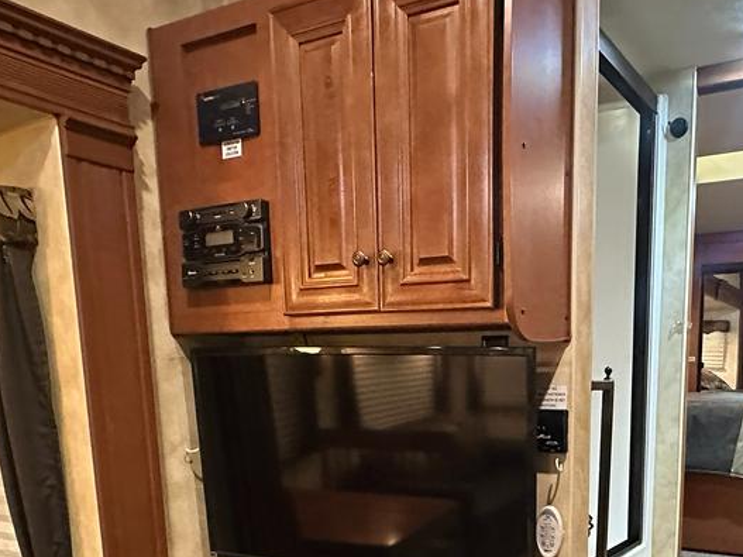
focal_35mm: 34
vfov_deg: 38.8
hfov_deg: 52.2
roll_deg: -1.0
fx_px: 730
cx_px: 533
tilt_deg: -9.9
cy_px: 503
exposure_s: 1/40
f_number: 2.2
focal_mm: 2.22
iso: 1250
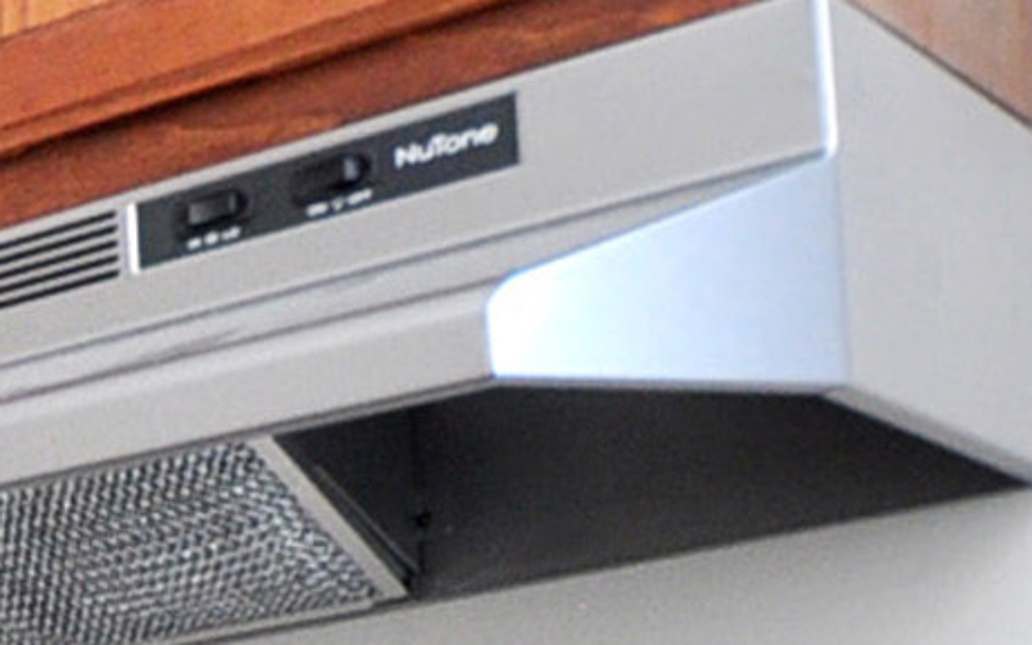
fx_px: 2700
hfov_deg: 12.9
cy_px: 1182
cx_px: -1755
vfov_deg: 12.4
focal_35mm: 96
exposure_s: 1/80
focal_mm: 10
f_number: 4.5
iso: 640
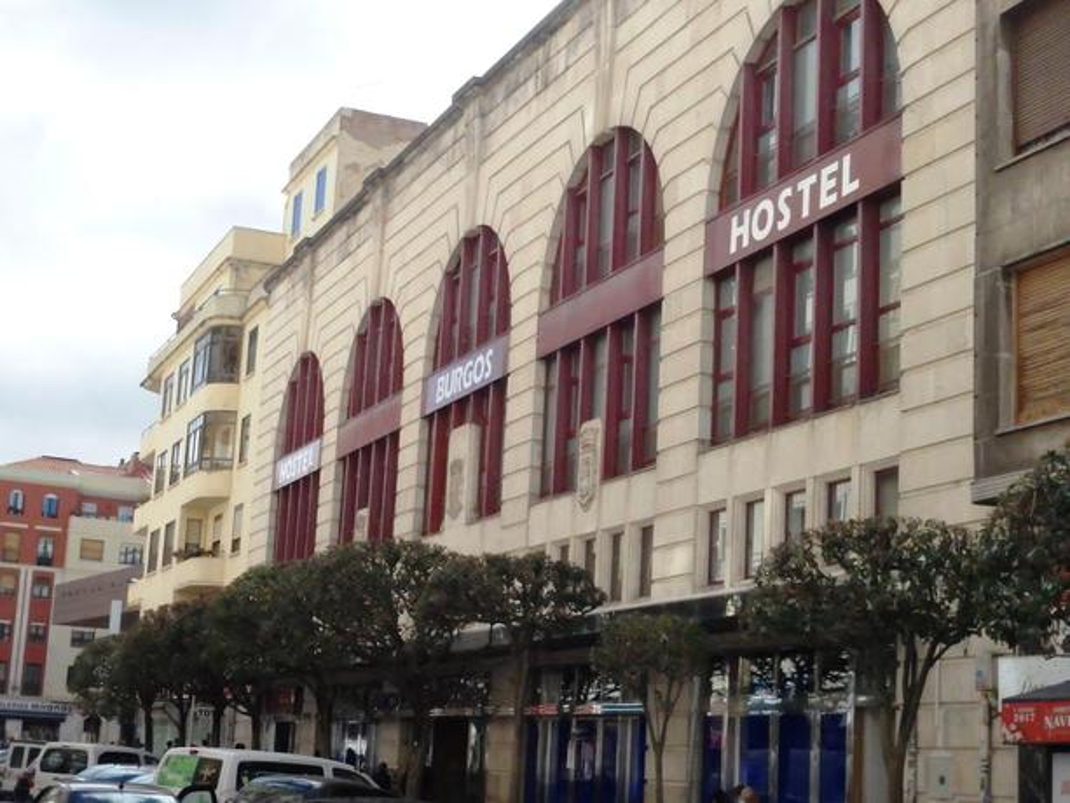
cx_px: 535
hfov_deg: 34.3
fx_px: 1731
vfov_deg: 26.1
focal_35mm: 56
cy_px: 402
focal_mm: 10
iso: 1600
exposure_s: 1/800
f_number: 14
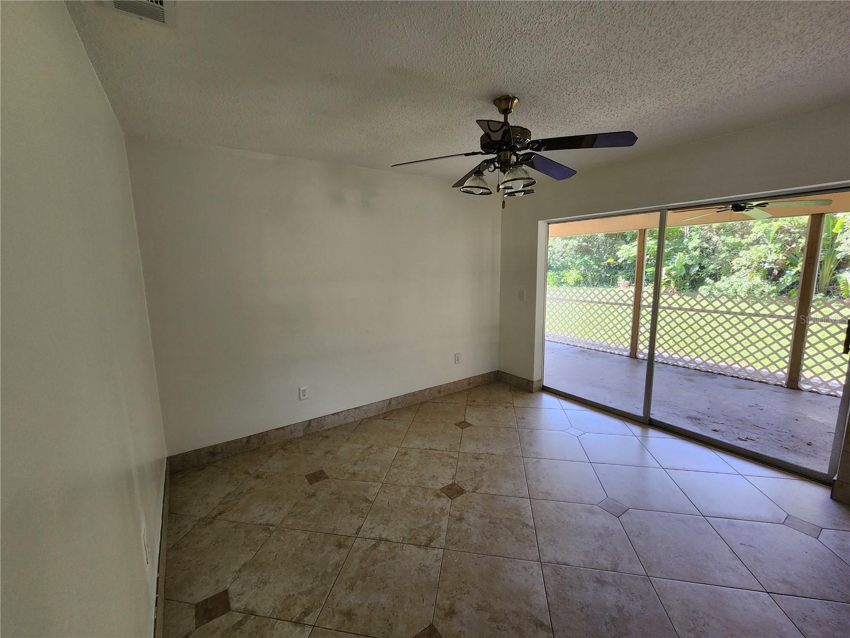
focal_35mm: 13
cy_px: 319
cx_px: 425
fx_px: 319
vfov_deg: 89.9
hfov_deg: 106.2
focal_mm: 2.2
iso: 100
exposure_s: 1/60
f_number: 2.2
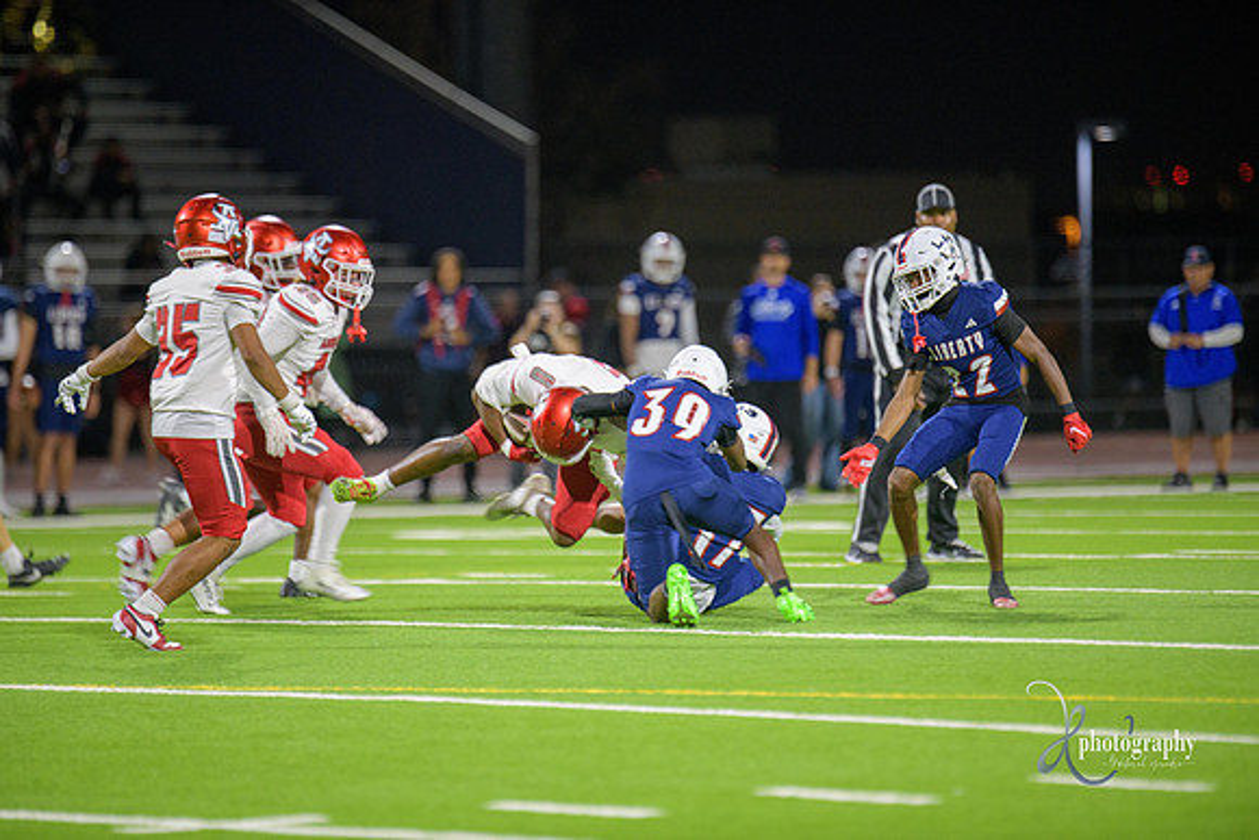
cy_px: 420
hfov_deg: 6.9
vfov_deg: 4.6
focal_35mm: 300
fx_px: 10494
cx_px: 630
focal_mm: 300
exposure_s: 1/250
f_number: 2.8
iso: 1250
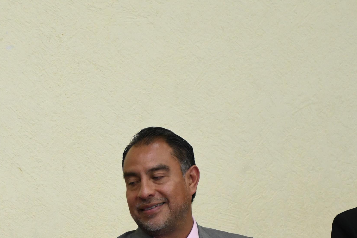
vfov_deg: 8.1
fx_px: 1676
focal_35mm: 169
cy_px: 264
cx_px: 47
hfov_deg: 12.1
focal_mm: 45
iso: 2000
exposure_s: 1/100
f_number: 4.5
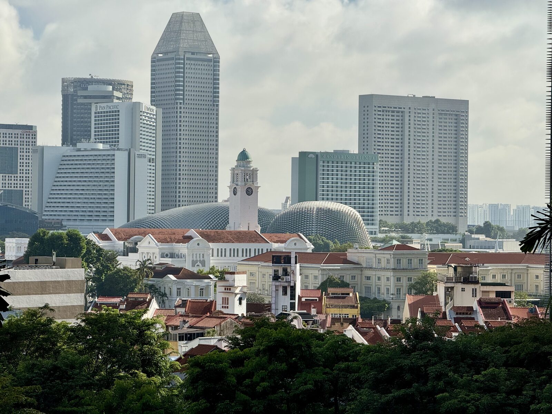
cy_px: 207
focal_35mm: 120
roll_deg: -0.3
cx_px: 276
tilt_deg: +0.7
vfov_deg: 12.3
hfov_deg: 16.4
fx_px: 1914
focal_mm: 15.66
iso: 50
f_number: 2.8
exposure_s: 1/2817
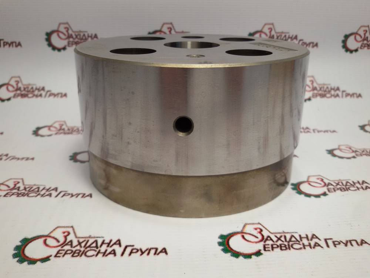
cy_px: 139
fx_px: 331
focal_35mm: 31
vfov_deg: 45.4
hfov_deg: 58.4
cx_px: 185
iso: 50
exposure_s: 1/100
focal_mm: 2.93
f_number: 2.4
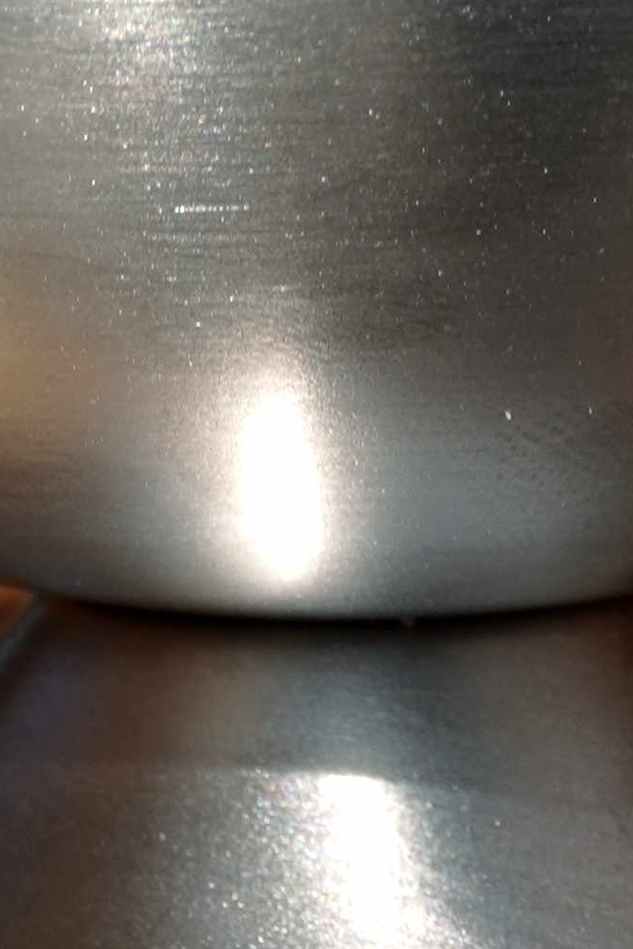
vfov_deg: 4.5
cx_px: 324
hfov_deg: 3.0
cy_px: -1039
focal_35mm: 452
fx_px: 11921
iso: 100
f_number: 9
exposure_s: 1/200
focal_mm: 50
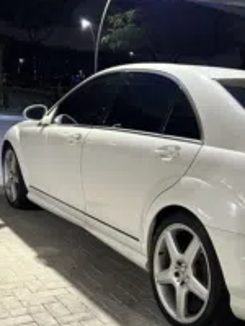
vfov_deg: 38.7
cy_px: 243
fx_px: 453
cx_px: 224
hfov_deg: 29.0
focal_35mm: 48
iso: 400
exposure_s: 1/50
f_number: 1.78
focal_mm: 6.86
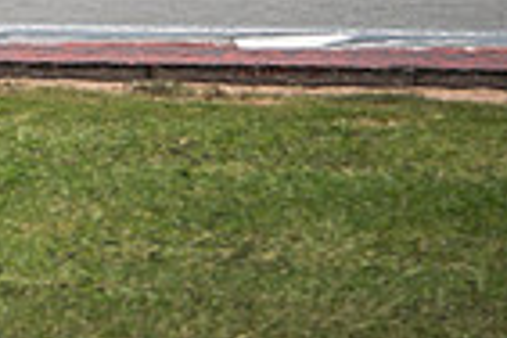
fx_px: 17321
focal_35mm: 1230
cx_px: -525
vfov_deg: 1.1
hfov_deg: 1.7
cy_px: -289
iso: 160
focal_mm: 200
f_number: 8
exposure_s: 1/250
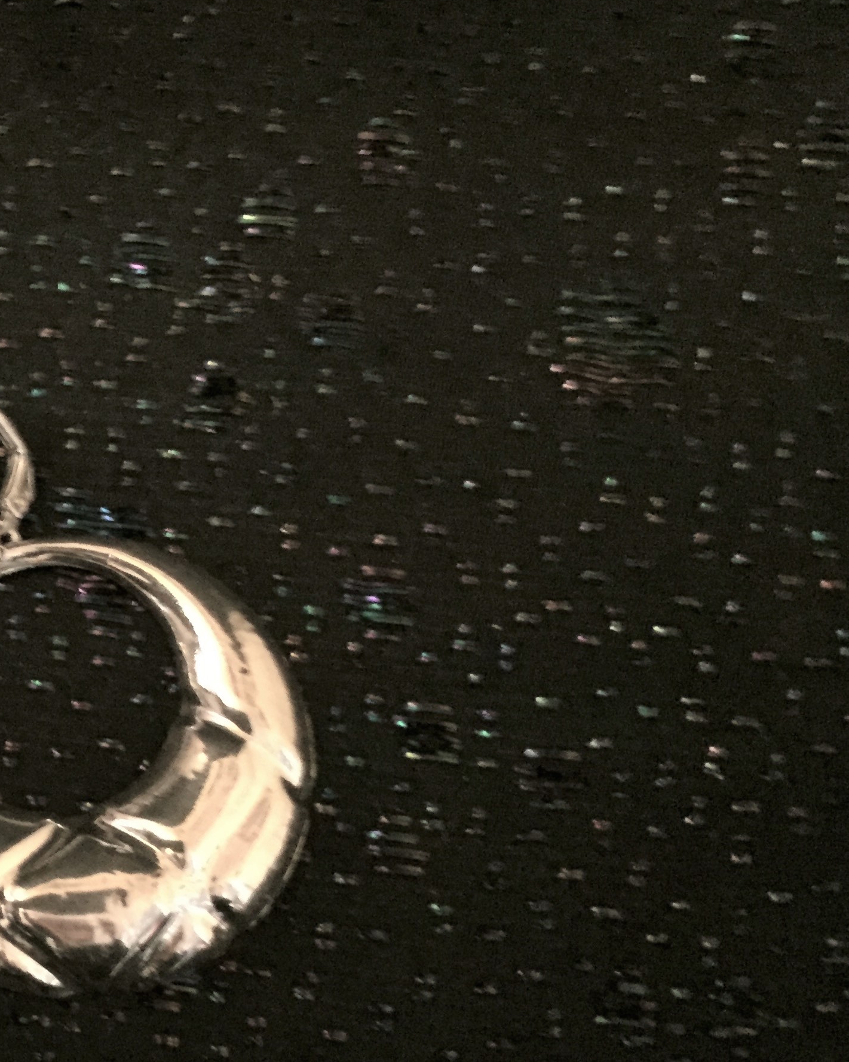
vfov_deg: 35.6
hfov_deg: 26.5
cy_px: 714
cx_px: -120
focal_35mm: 52
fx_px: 1634
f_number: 2.2
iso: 1250
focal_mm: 4.15
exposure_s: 1/17
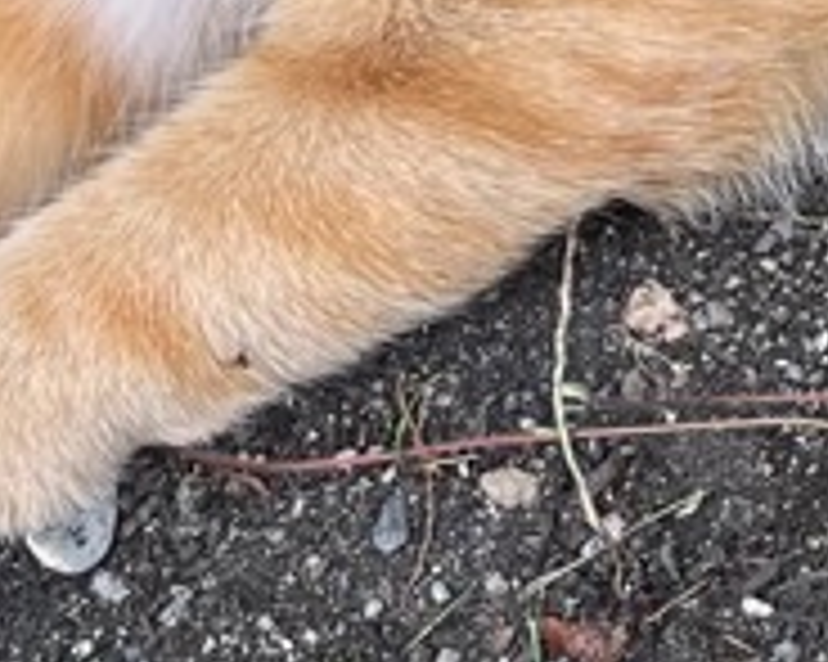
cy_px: -351
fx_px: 4727
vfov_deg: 7.8
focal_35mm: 193
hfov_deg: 9.5
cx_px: 1485
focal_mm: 5.1
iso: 50
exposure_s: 1/432
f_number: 1.6
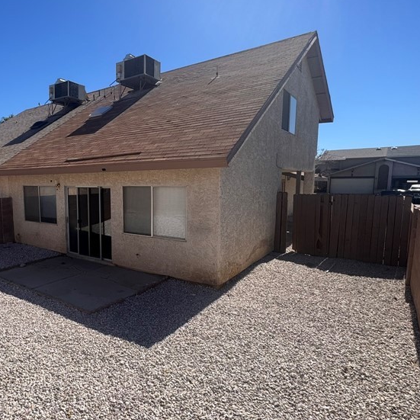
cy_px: 223
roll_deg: -0.2
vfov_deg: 67.2
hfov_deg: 64.3
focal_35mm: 23
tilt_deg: -6.6
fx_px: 316
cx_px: 119
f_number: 2.2
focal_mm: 2.22
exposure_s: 1/1637
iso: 50
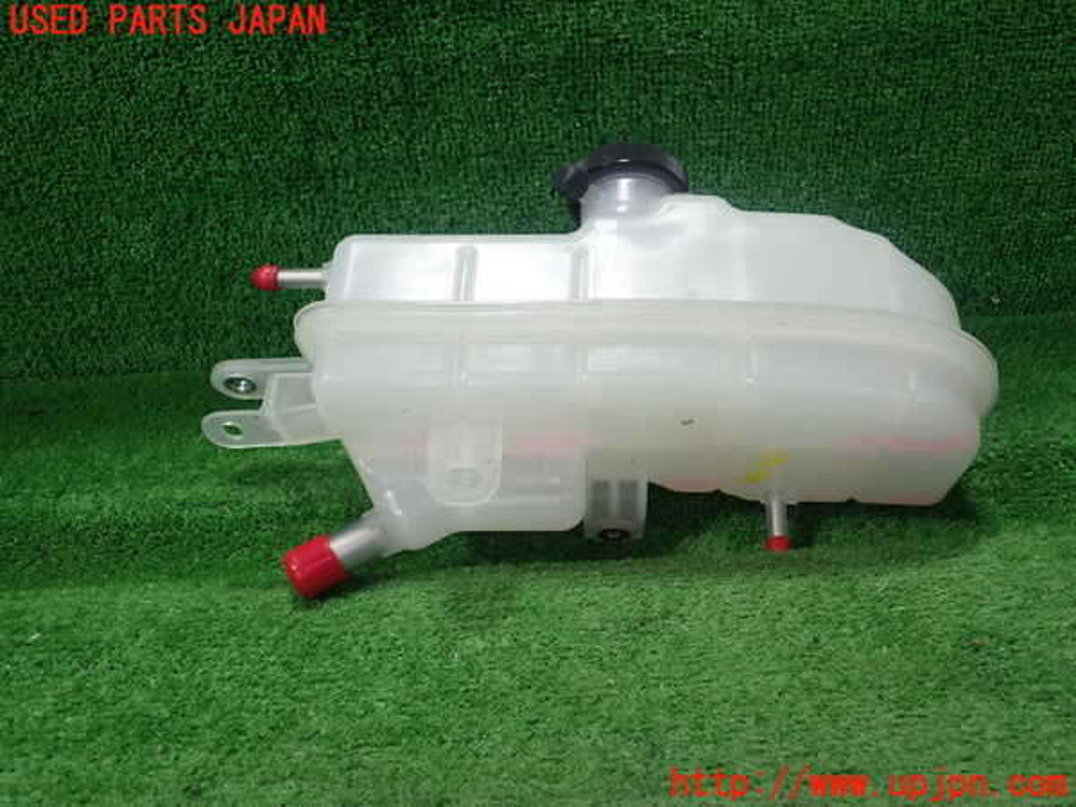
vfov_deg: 46.8
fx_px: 933
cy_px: 404
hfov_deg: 60.0
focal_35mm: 30
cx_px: 538
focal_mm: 5.5
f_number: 2.3
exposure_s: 1/125
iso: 200
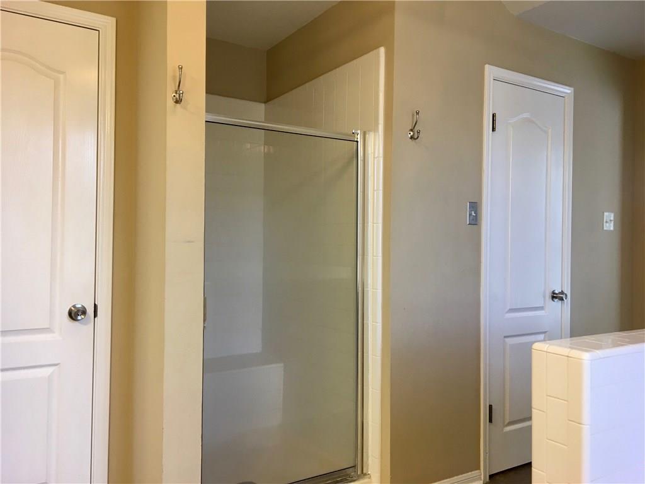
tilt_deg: +1.8
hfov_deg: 61.7
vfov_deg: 48.2
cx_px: 322
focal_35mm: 29
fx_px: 540
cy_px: 242
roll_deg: -0.8
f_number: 2.2
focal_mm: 4.15
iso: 50
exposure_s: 1/30
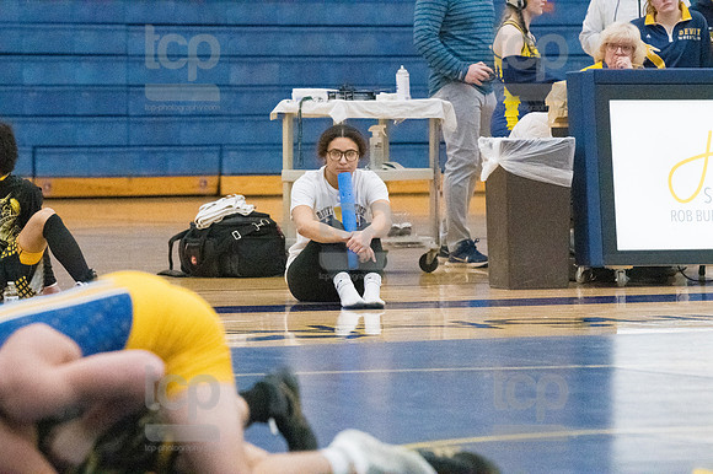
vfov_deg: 5.2
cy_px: 237
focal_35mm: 262
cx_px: 356
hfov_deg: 7.9
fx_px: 5186
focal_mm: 175
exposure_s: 1/1000
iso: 8000
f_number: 4.5
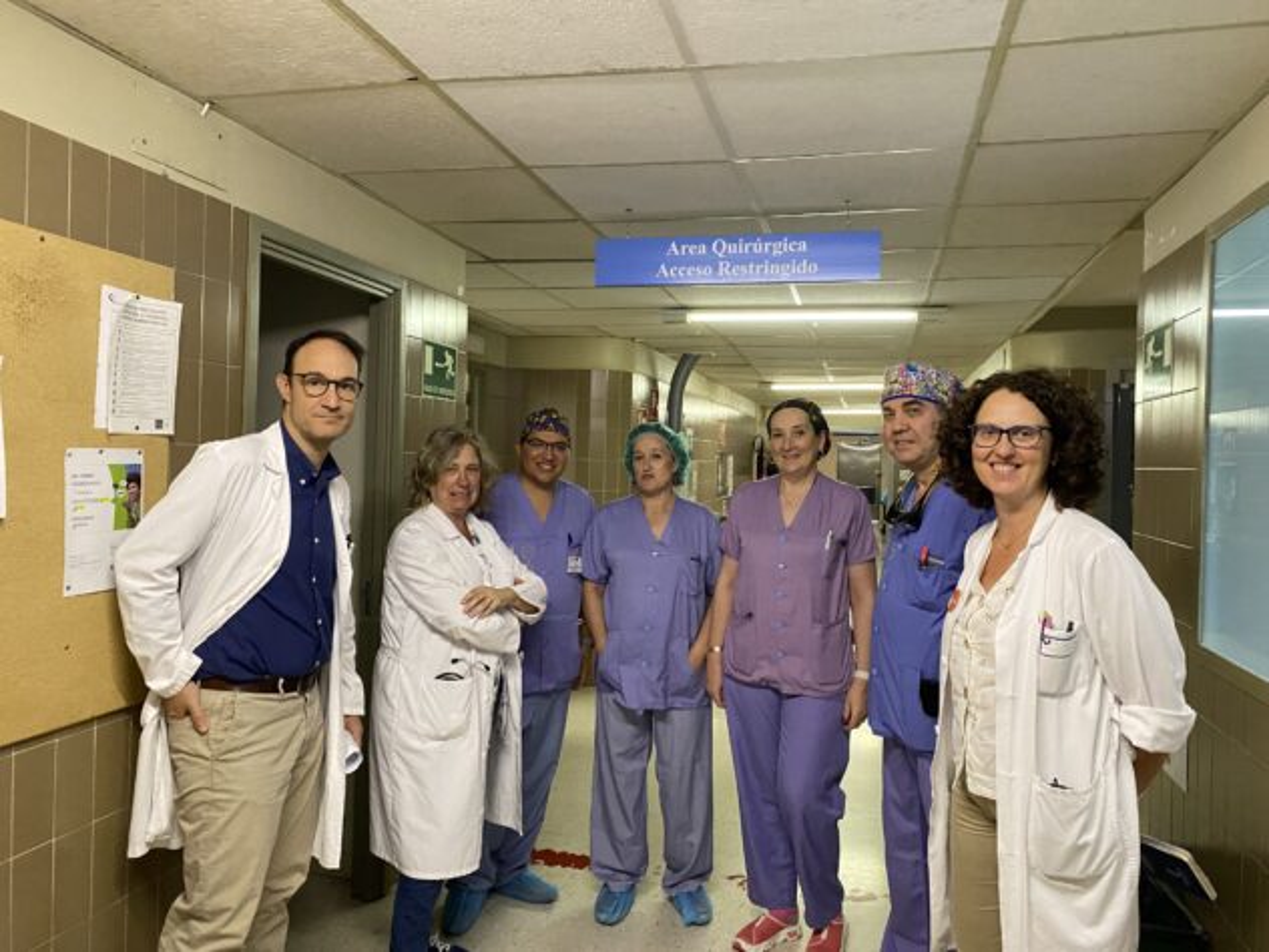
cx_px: 634
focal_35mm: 26
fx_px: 953
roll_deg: -1.5
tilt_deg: -0.2
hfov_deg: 67.3
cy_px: 476
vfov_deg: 53.1
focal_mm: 4.25
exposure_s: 1/50
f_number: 1.8
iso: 400
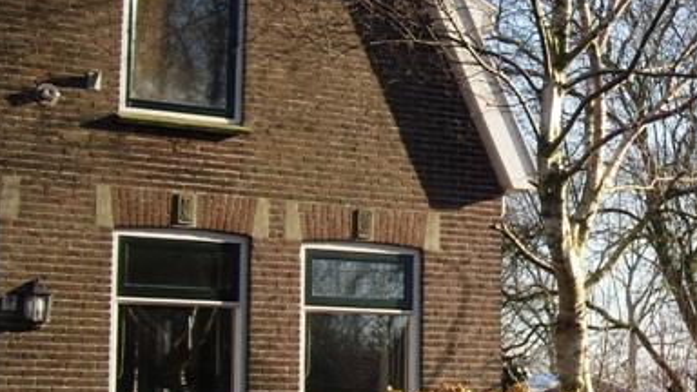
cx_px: 574
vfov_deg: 17.5
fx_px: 1275
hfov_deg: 29.7
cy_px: 214
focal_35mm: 69
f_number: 2.8
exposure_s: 1/500
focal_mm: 7.9
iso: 64
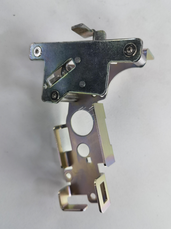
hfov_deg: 51.4
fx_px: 178
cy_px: 114
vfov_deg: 65.3
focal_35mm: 27
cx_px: 86
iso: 160
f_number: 1.9
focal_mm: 6.67
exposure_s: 1/99.4
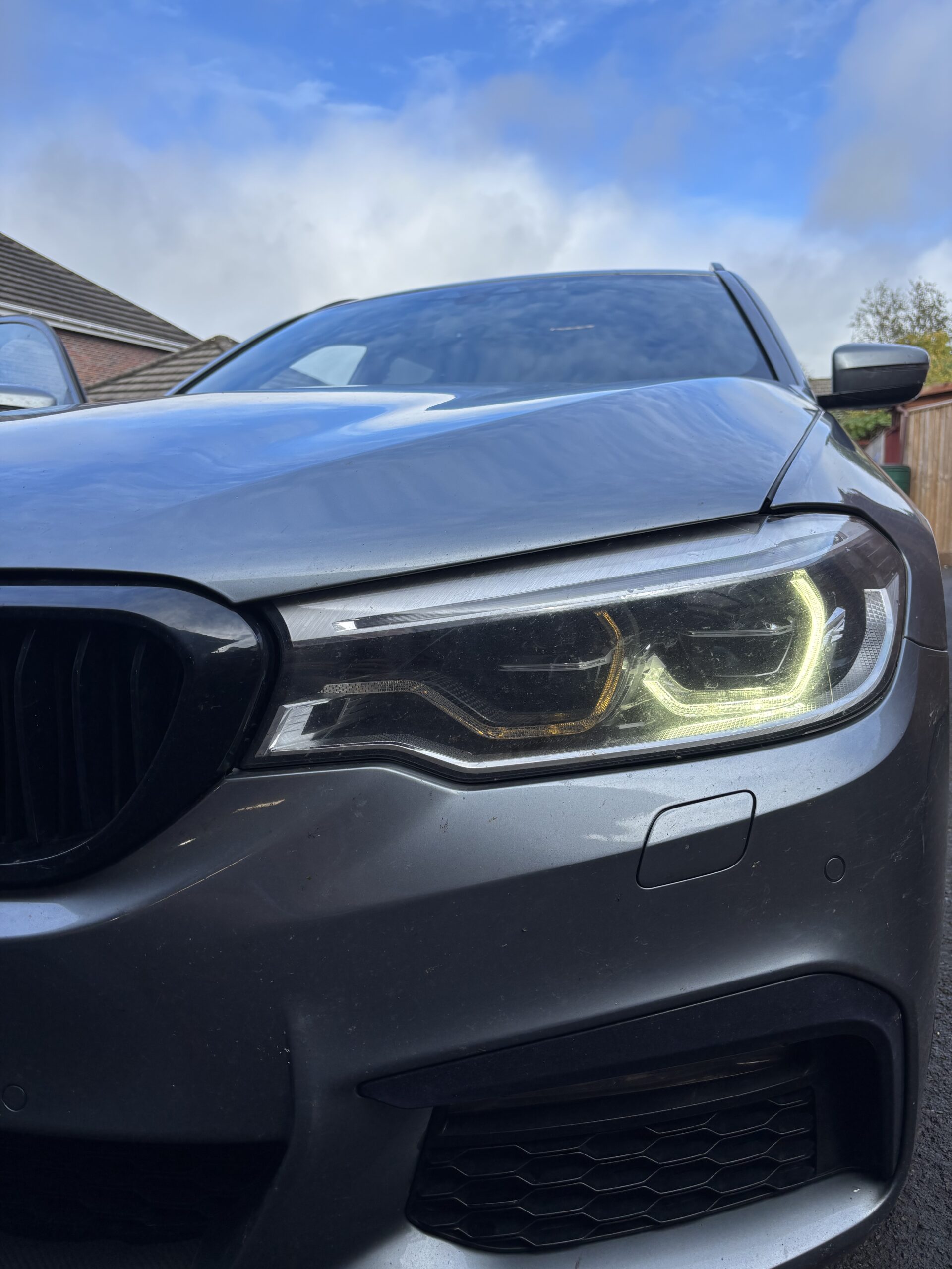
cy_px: 634
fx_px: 953
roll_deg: +0.0
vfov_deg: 67.3
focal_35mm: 26
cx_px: 476
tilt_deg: -9.0
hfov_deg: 53.1
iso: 50
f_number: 1.6
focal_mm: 5.96
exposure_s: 1/1667
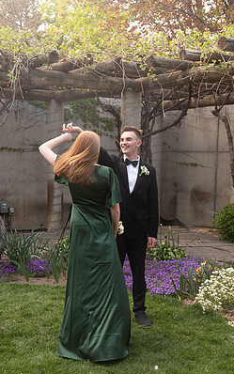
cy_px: 207
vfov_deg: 38.1
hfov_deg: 24.4
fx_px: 540
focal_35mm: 53
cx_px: 103
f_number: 5.6
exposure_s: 1/125
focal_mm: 46
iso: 500
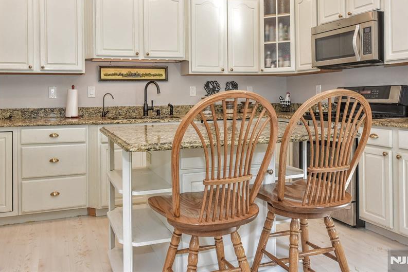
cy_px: 97
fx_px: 351
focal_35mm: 31
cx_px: 177
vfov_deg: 41.9
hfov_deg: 60.1
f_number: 4.5
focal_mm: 24
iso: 800
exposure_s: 1/80
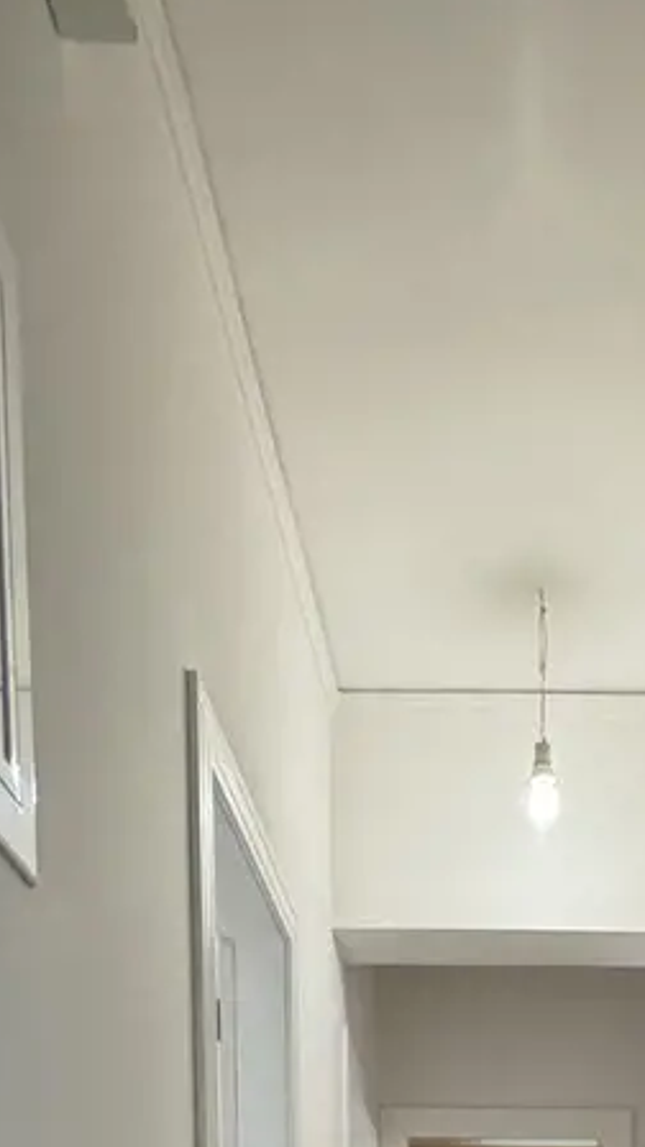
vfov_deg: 28.5
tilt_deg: -8.8
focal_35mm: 49
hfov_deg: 24.0
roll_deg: -1.4
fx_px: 1490
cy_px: 1695
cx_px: 522
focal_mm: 2.22
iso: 320
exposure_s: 1/100
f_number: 2.2
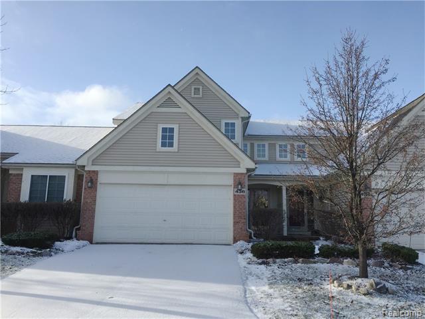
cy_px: 160
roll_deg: +0.3
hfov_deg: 61.7
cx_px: 212
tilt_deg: +9.5
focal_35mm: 29
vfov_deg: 48.2
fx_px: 356
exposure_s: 1/1364
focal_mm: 4.15
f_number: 2.2
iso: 32
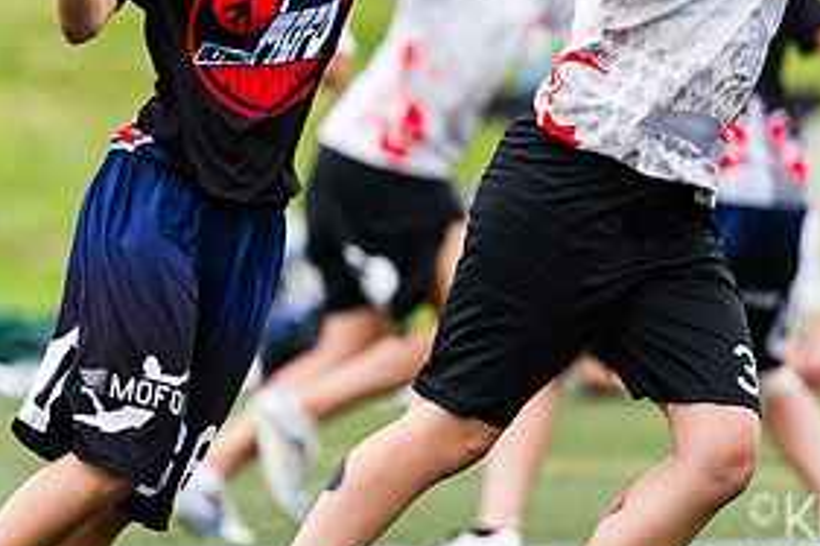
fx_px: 18825
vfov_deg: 1.7
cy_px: 73
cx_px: 557
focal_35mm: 827
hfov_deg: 2.5
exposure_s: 1/1250
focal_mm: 400
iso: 500
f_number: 4
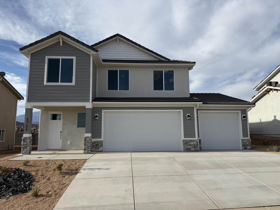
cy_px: 105
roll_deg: +0.3
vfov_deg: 56.8
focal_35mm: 24
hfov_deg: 71.6
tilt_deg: +8.7
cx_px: 140
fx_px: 194
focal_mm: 6.76
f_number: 1.78
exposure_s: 1/5714
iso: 80
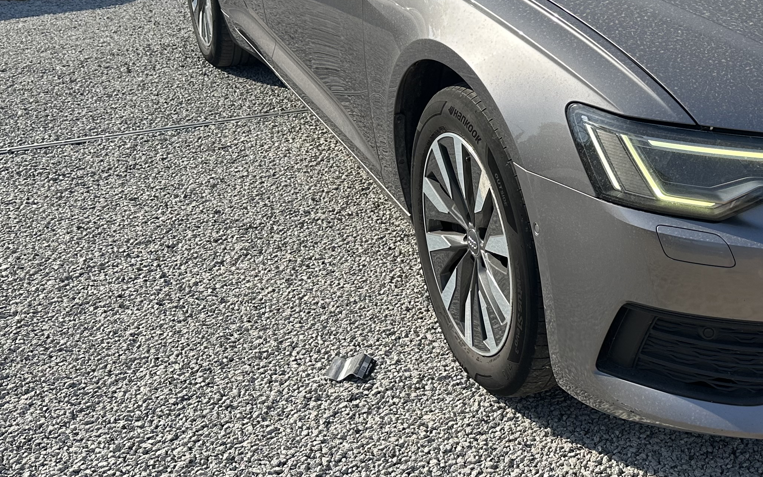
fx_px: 1040
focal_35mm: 50
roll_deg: -1.8
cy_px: 147
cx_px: 660
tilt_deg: -19.9
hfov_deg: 38.1
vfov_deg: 25.7
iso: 80
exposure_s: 1/3155
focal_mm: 6.86
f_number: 1.78
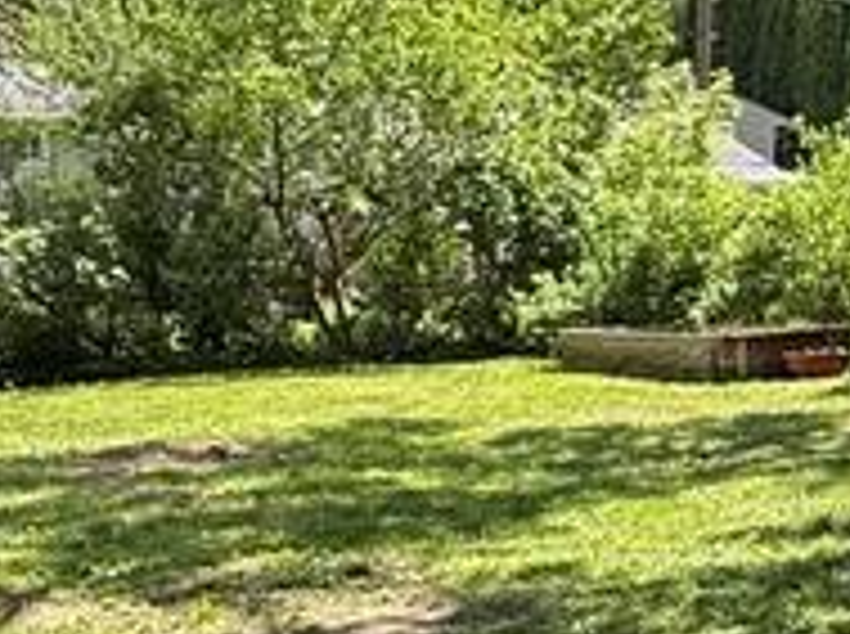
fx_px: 1863
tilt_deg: -13.3
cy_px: 643
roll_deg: -1.7
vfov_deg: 18.8
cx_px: 531
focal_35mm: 76
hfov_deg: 25.6
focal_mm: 2.22
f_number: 2.2
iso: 64
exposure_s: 1/472
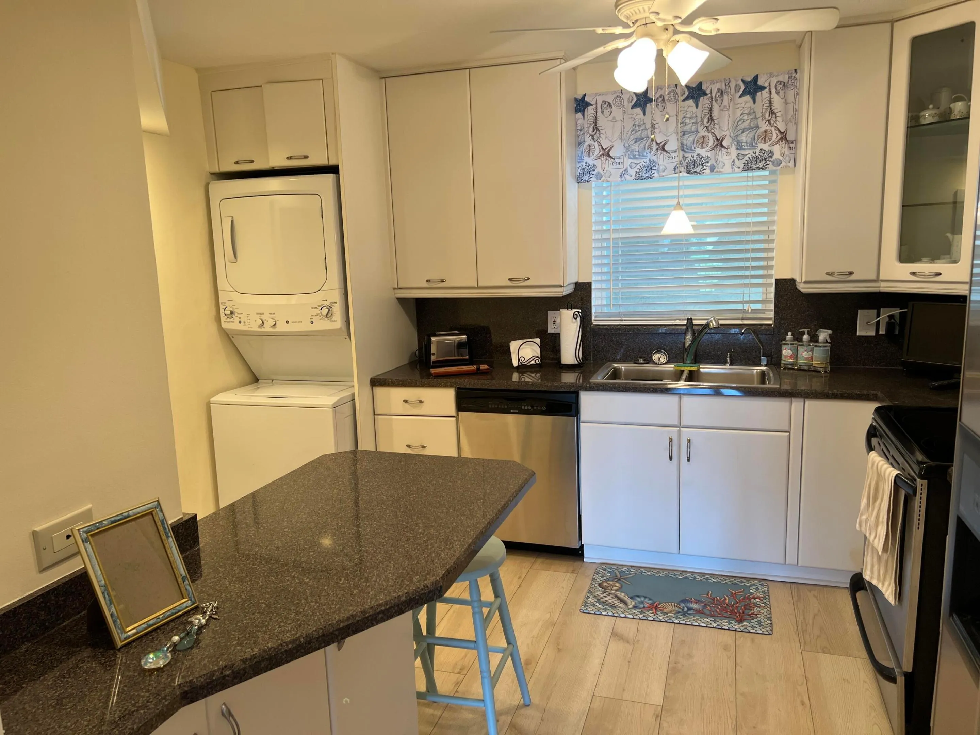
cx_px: 490
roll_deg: +1.4
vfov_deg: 53.1
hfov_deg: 67.3
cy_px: 368
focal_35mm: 26
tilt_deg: -10.1
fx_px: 736
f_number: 1.5
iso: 64
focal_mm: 5.7
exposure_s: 1/60
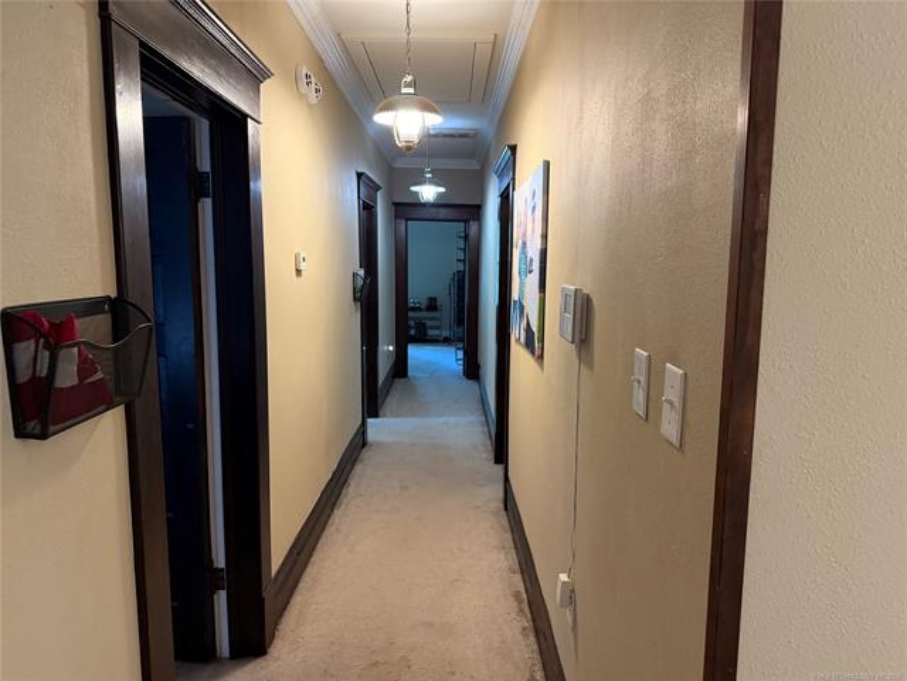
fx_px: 629
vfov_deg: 56.8
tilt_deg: -7.9
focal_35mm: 24
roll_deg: -0.2
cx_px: 454
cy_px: 340
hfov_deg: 71.6
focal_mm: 6.76
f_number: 1.78
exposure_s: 1/40
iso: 640
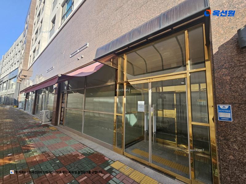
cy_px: 92
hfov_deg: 106.2
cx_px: 123
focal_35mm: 13
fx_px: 92
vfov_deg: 89.9
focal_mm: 2.2
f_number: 2.2
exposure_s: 1/451
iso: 50
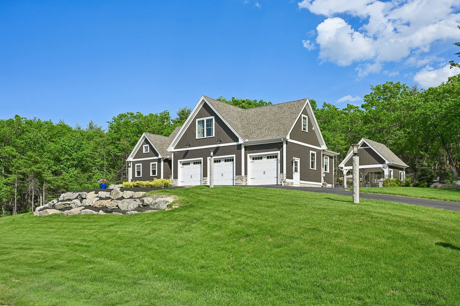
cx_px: 230
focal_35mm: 30
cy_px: 153
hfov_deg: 61.9
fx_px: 383
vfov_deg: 43.6
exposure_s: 1/1250
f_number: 8
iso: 400
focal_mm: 30
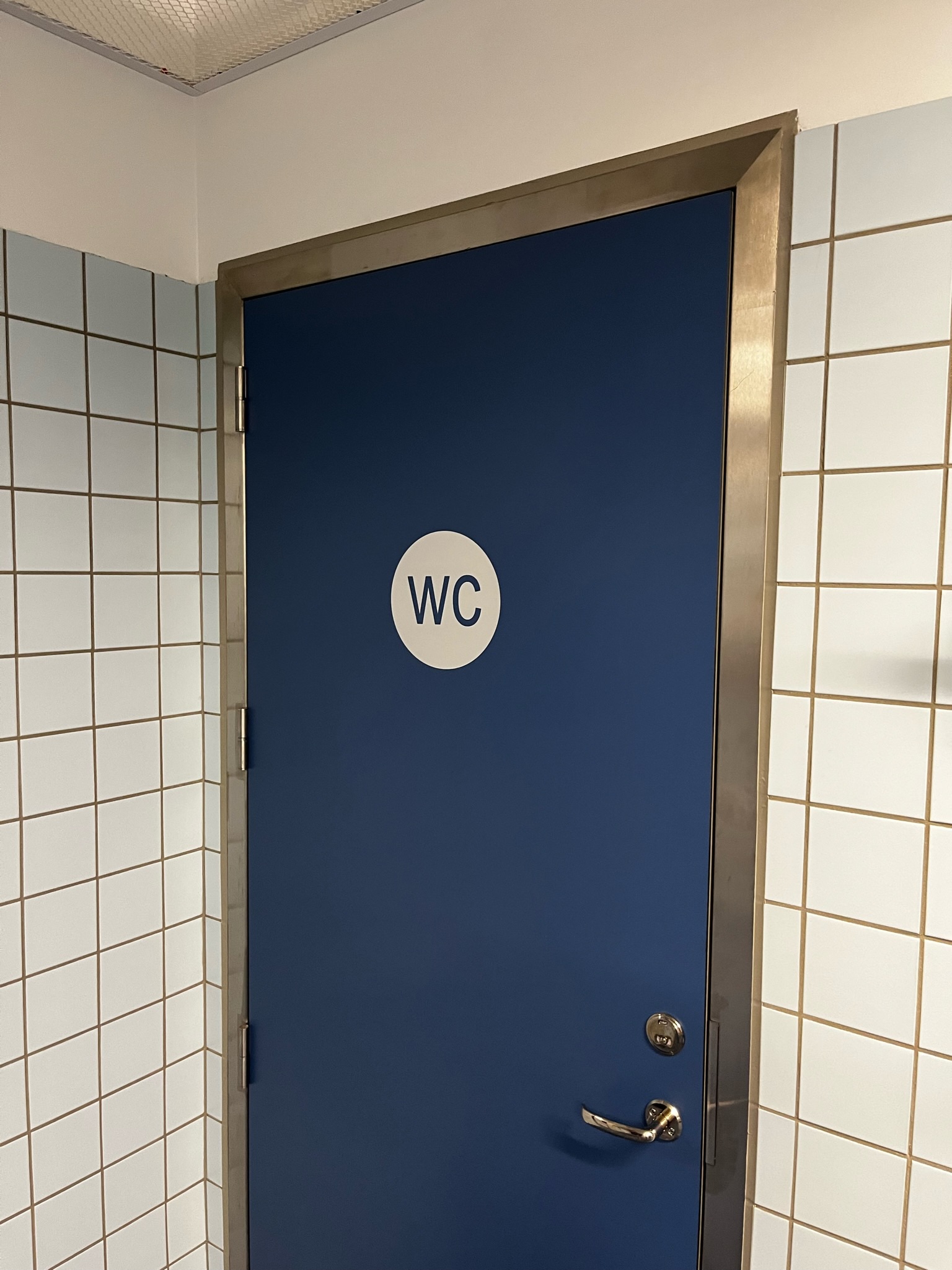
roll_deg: -0.7
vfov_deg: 67.3
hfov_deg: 53.0
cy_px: 635
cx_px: 476
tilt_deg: -4.9
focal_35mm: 26
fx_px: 954
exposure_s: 1/50
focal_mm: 5.1
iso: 320
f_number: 1.6
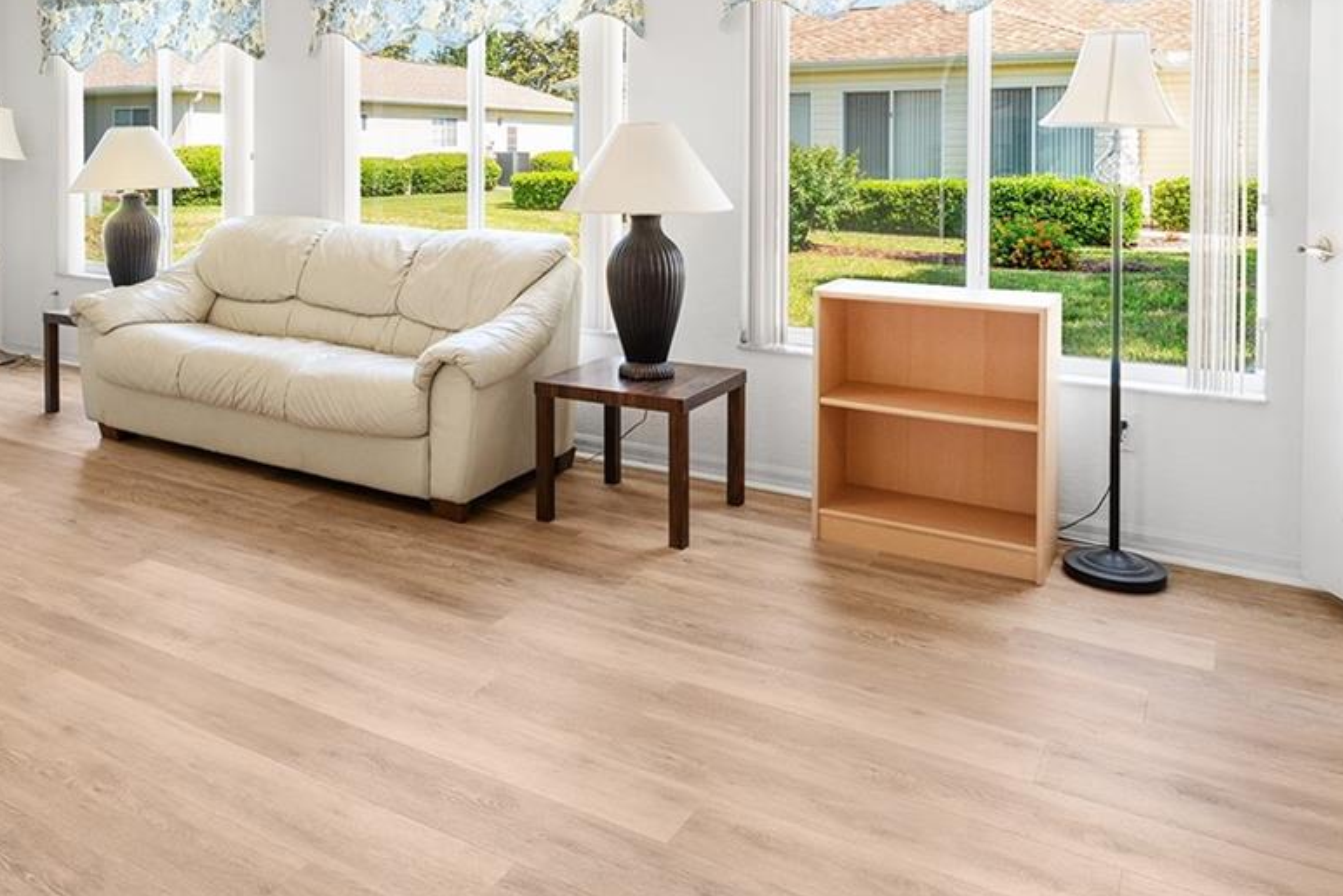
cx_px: 522
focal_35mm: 29
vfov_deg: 42.8
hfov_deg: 62.9
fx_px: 1082
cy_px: 169
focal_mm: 14
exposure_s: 1/30
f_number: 7.1
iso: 400
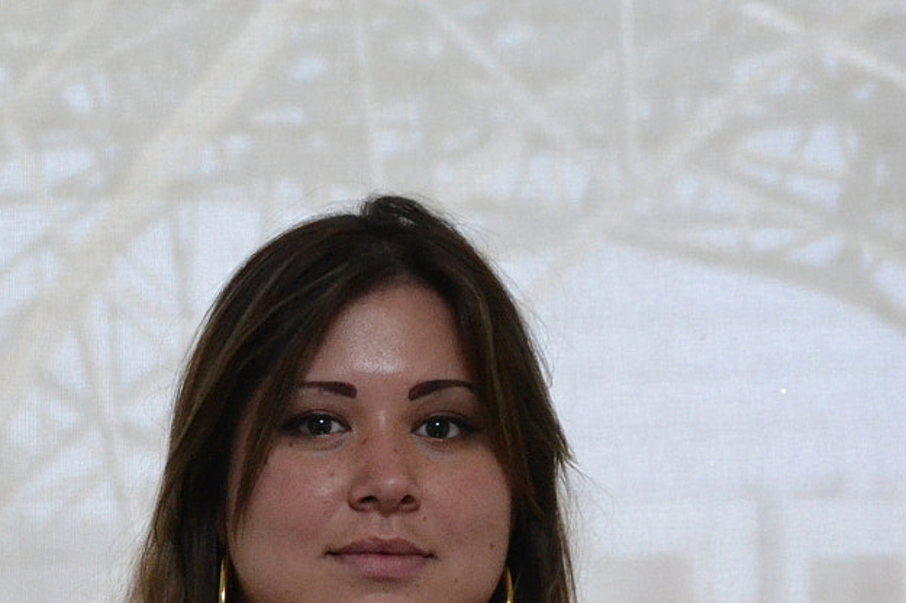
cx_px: -1
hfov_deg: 9.7
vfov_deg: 6.5
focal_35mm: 211
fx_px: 5314
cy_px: 736
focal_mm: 55
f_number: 8
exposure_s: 1/50
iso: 2000
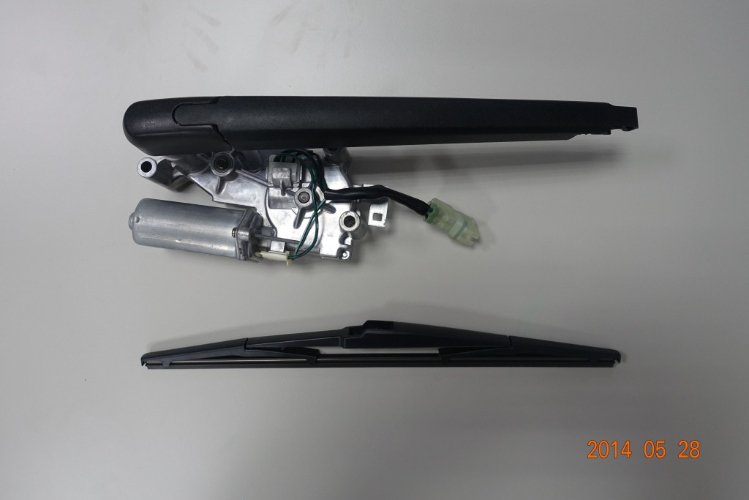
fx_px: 499
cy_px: 250
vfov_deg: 53.1
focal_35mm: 24
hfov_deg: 73.7
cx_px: 374
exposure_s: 1/50
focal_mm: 8.8
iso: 125
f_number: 2.8
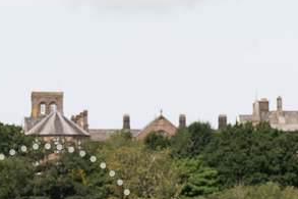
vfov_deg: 6.2
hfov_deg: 9.4
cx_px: 171
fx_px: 1812
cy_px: 210
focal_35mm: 219
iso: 100
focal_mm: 99
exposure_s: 1/800
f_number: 4.5
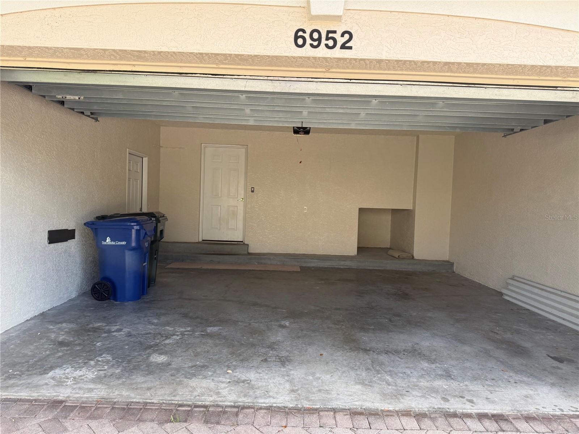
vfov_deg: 56.8
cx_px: 290
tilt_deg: -3.8
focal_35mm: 24
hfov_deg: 71.6
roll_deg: -2.9
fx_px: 401
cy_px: 217
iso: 100
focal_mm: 6.76
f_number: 1.78
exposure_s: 1/788
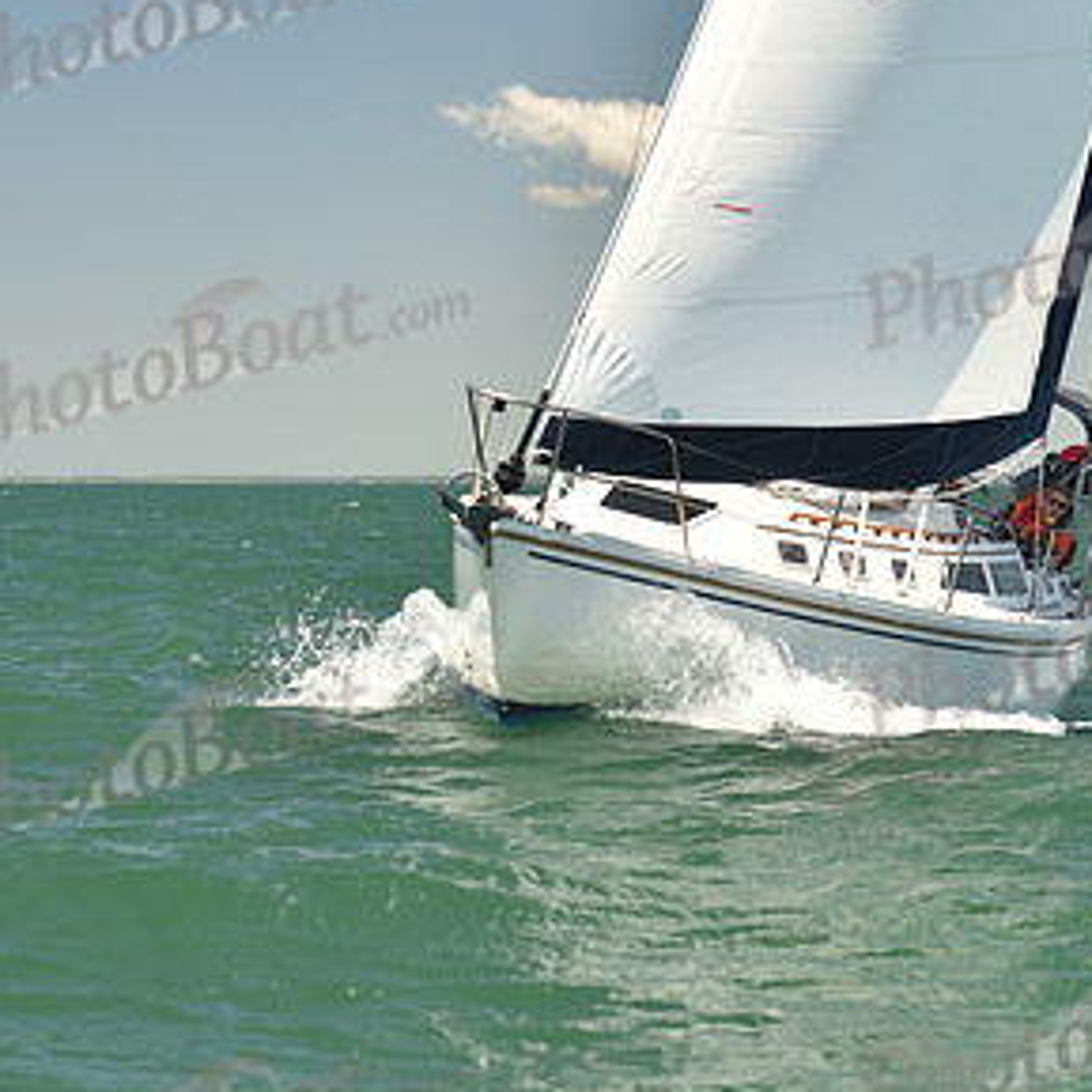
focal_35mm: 128
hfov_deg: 13.6
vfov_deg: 13.6
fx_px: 4568
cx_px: 669
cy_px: 501
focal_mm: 75
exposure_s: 1/800
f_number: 4
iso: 250
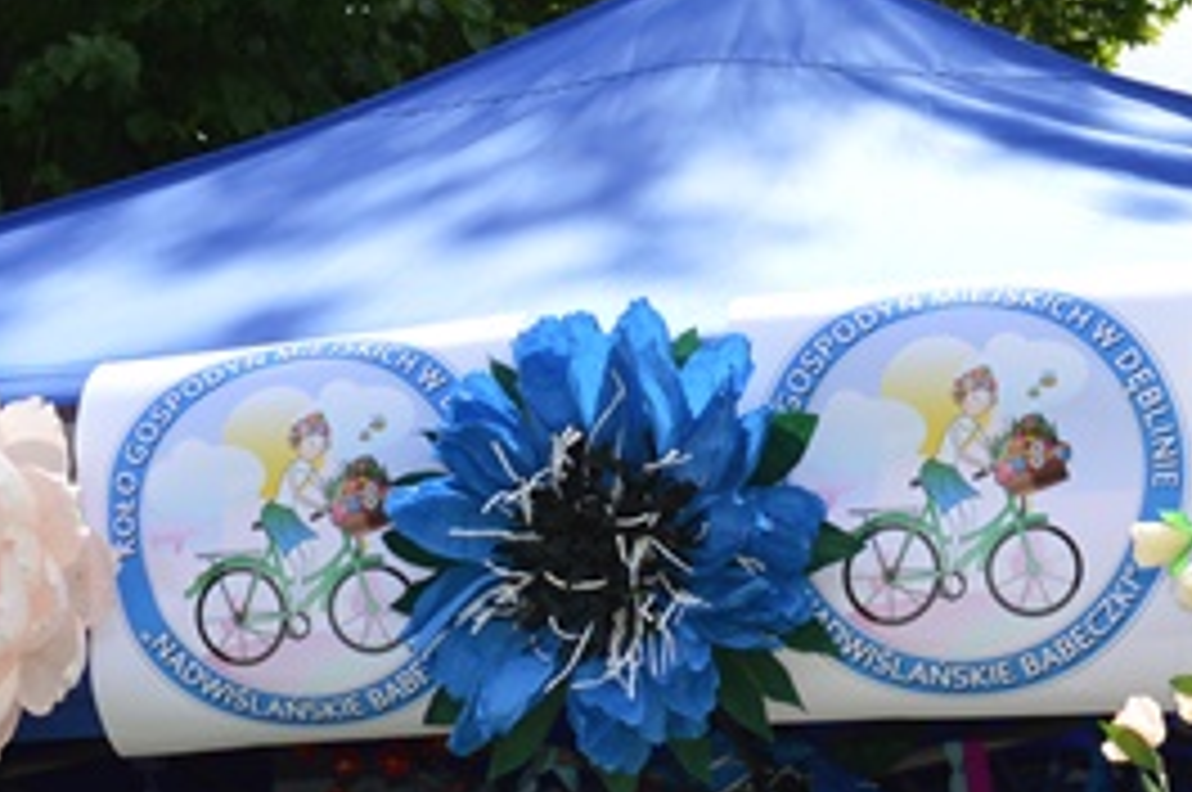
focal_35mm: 122
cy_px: 1154
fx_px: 4032
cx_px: 558
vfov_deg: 10.8
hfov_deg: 16.8
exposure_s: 1/200
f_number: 7.1
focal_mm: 21
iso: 100
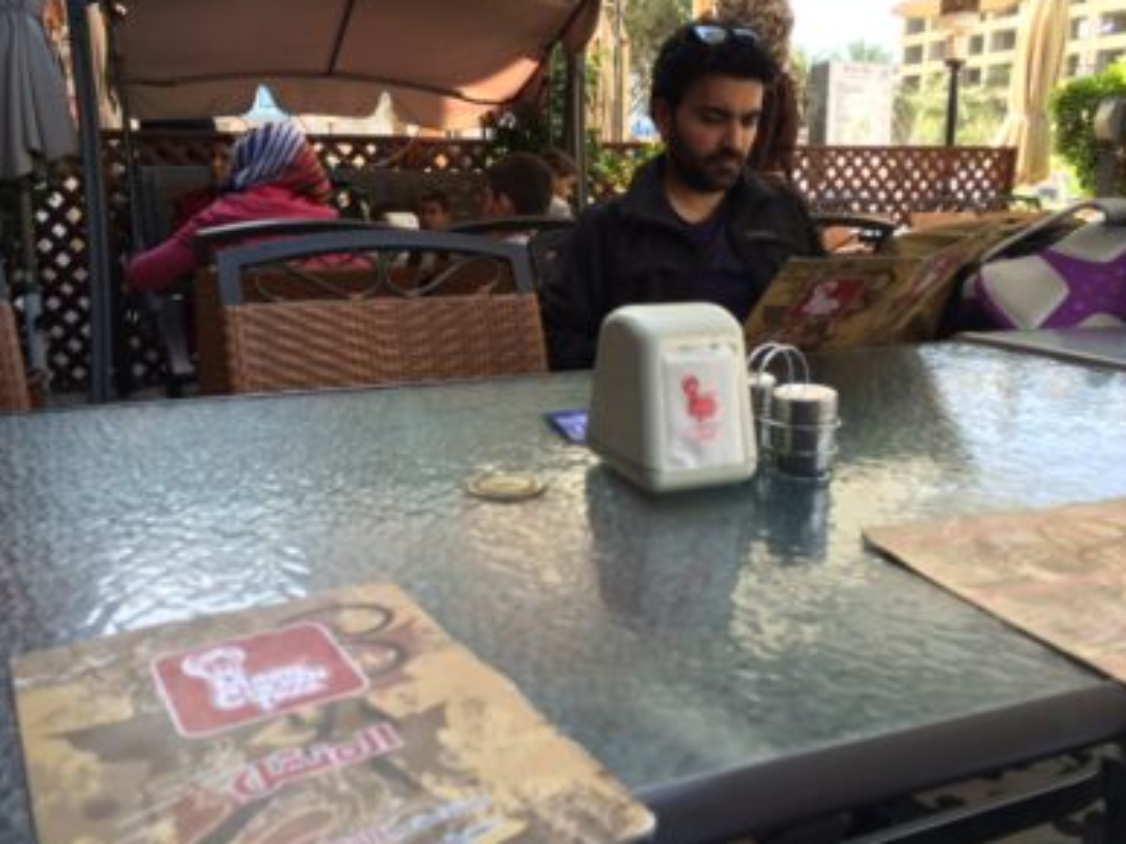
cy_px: 416
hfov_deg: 58.4
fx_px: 1008
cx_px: 562
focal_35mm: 31
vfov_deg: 45.4
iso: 32
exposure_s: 1/211
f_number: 2.2
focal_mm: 4.12
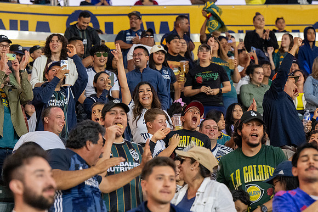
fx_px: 1589
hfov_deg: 11.4
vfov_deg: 7.6
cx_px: 159
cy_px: 106
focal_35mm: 180
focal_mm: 120
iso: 5600
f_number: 4
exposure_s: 1/200
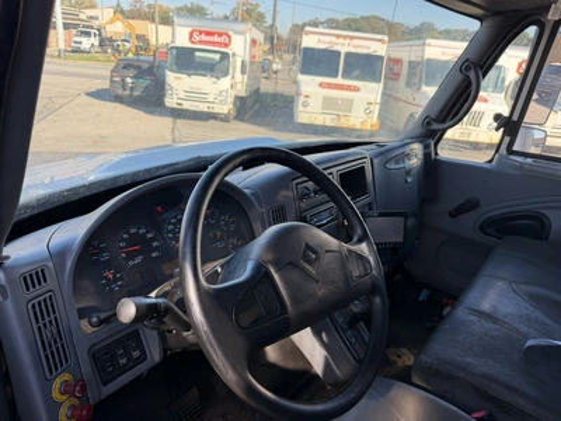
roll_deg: -4.0
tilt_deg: -22.0
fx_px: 389
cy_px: 210
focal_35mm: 24
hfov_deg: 71.6
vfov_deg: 56.8
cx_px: 280
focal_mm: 6.76
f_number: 1.78
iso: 80
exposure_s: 1/543
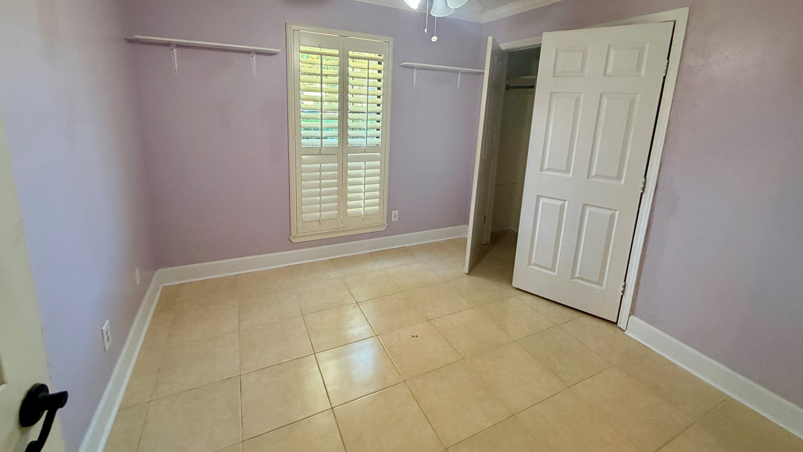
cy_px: 173
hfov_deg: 99.4
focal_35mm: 16
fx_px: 341
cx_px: 402
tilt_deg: -11.9
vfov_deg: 66.2
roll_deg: -2.0
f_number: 2.2
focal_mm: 2.22
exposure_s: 1/60
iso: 320
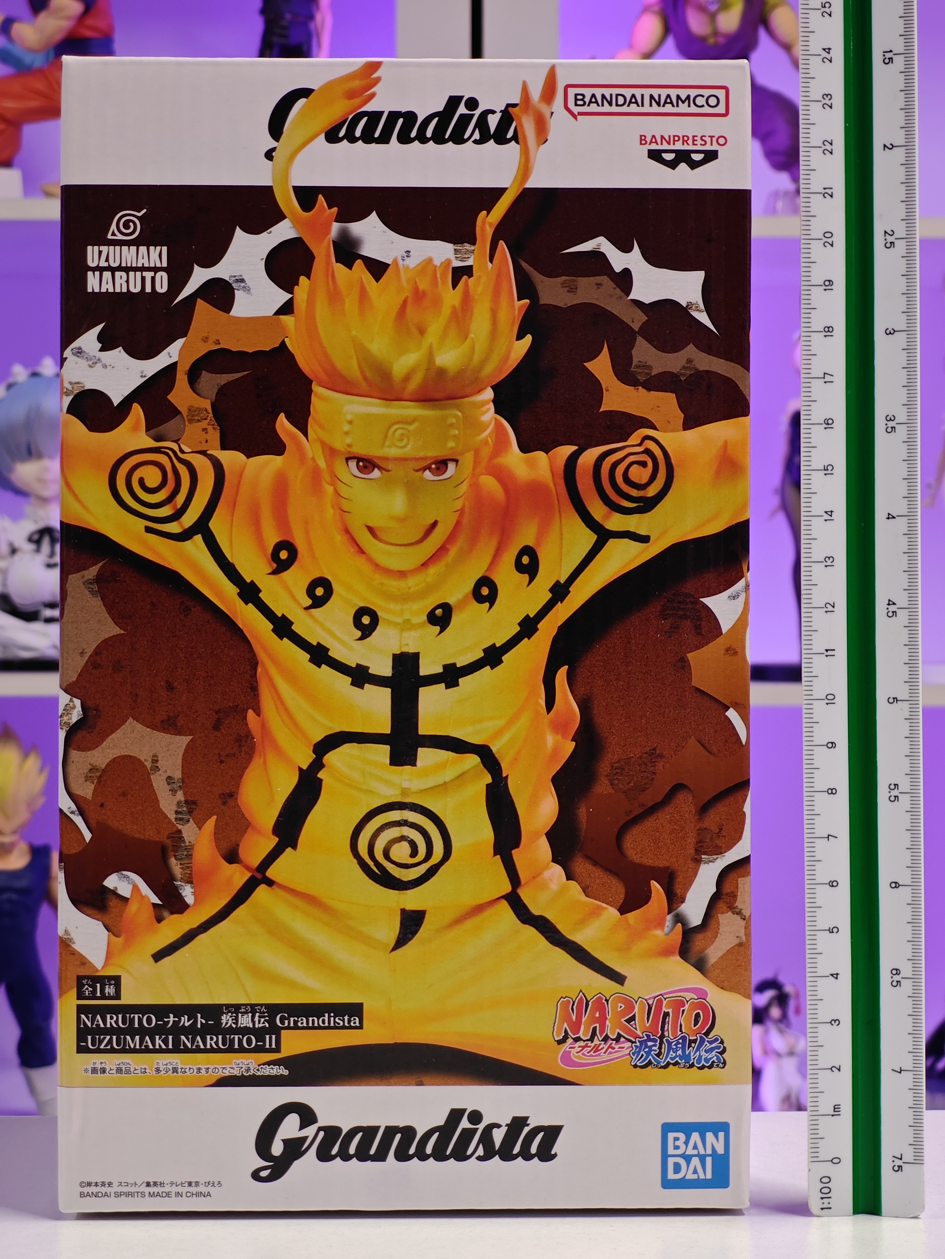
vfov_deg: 24.4
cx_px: 472
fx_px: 2912
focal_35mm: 80
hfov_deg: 18.4
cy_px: 630
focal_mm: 7.48
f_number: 2.4
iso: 400
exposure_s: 1/16.6
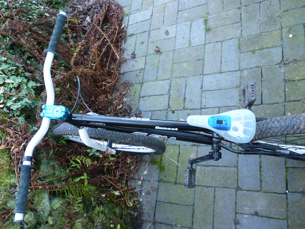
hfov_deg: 61.7
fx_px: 256
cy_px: 114
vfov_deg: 48.2
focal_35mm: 29
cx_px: 152
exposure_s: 1/30
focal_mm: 5.2
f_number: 2.8
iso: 125
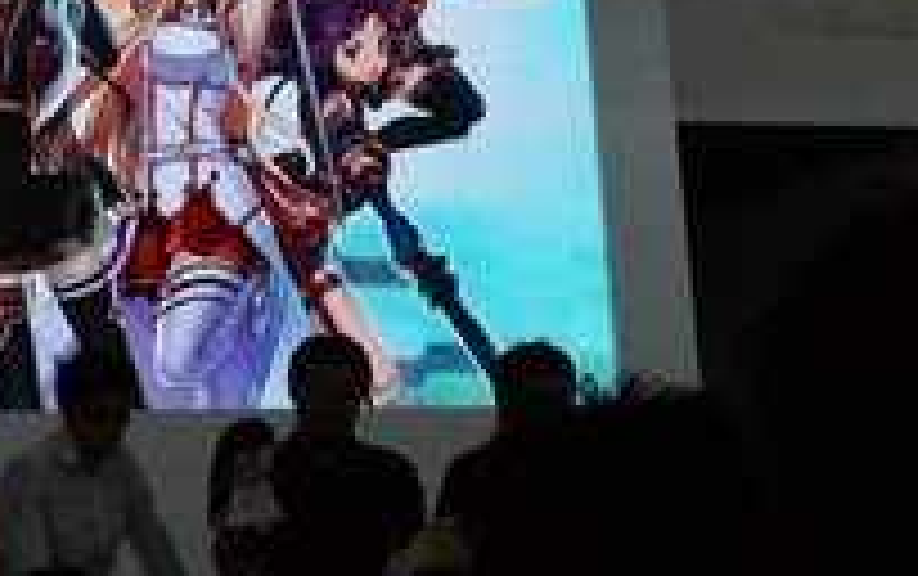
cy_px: 58
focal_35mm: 115
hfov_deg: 17.4
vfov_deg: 11.3
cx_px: -122
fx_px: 2880
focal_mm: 30
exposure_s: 1/100
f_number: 22
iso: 3200
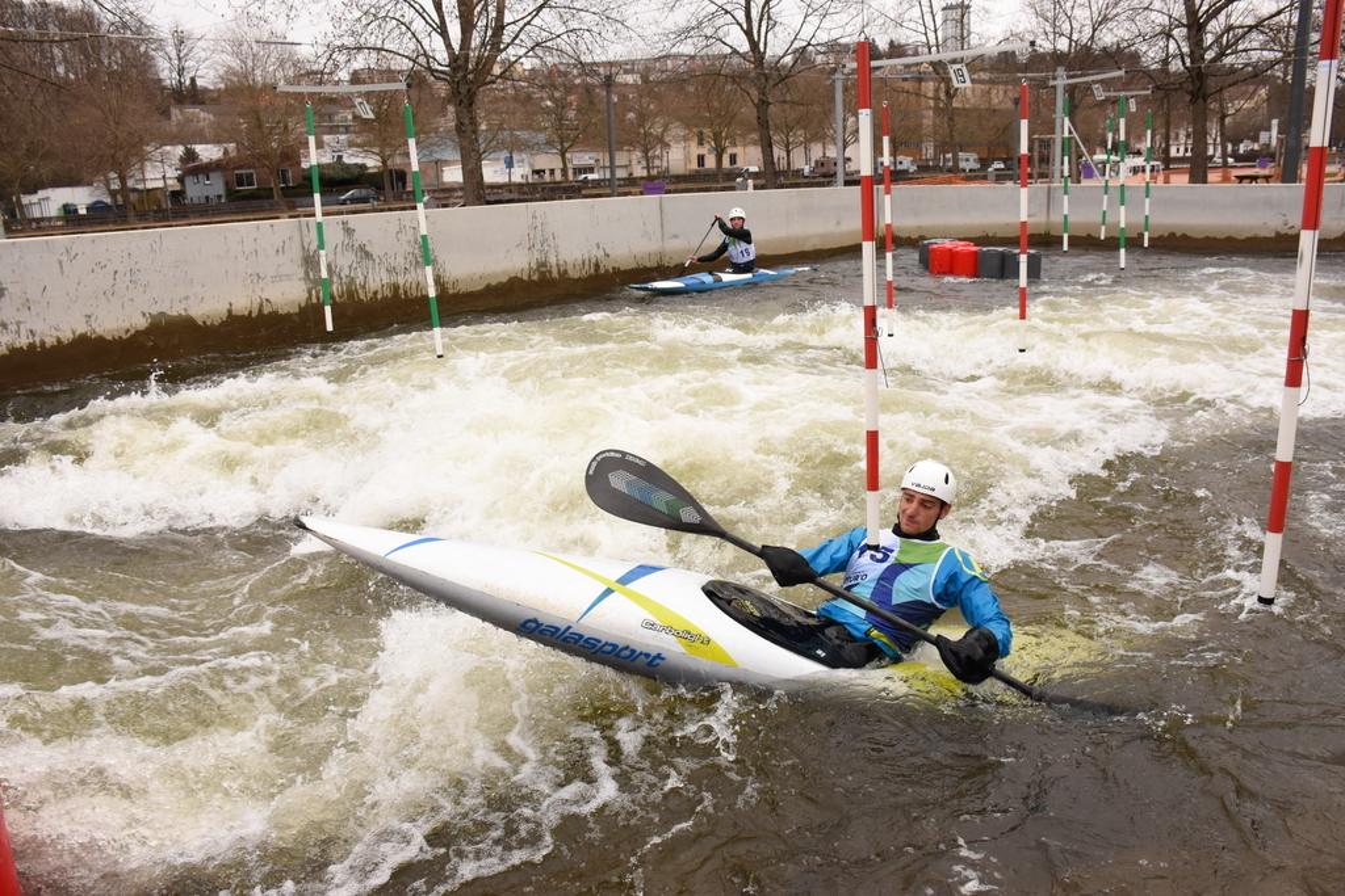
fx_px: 1009
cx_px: 672
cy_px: 448
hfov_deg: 67.4
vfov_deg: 47.9
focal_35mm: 27
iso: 800
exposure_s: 1/640
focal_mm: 18
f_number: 6.3
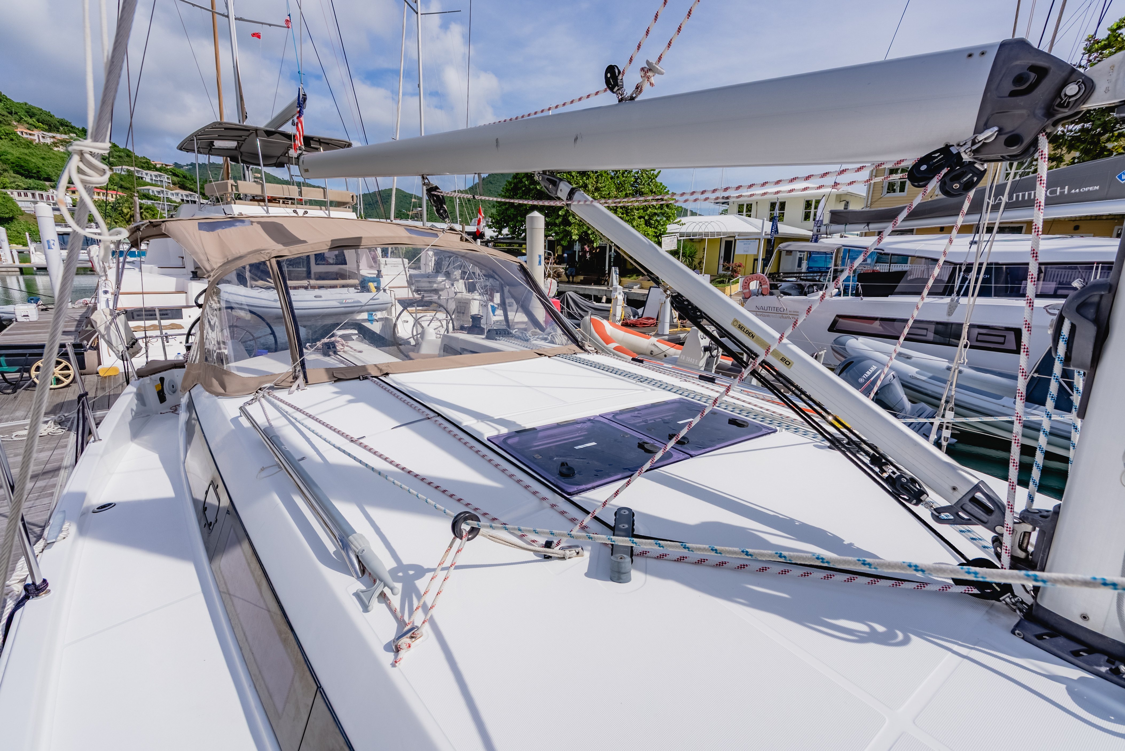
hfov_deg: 96.7
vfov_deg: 73.8
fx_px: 500
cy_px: 376
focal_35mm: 16
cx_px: 562
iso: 320
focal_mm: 16
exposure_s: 1/8000
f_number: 9
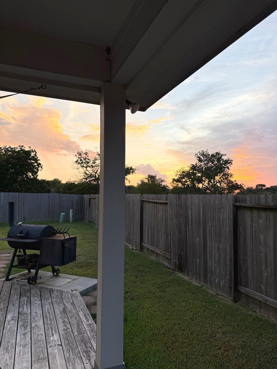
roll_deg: -1.2
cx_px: 138
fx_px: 256
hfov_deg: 56.8
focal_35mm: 24
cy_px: 184
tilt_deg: +3.3
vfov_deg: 71.6
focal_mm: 6.76
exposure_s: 1/319
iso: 80
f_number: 1.78
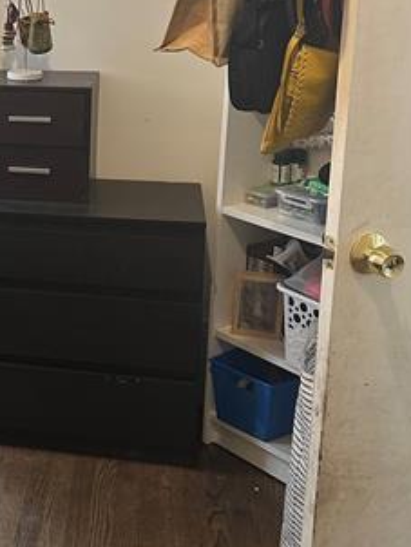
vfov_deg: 31.2
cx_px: -101
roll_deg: -0.1
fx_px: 964
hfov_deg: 22.0
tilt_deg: -11.5
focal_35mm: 61
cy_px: 156
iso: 250
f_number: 1.78
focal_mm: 6.86
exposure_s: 1/60
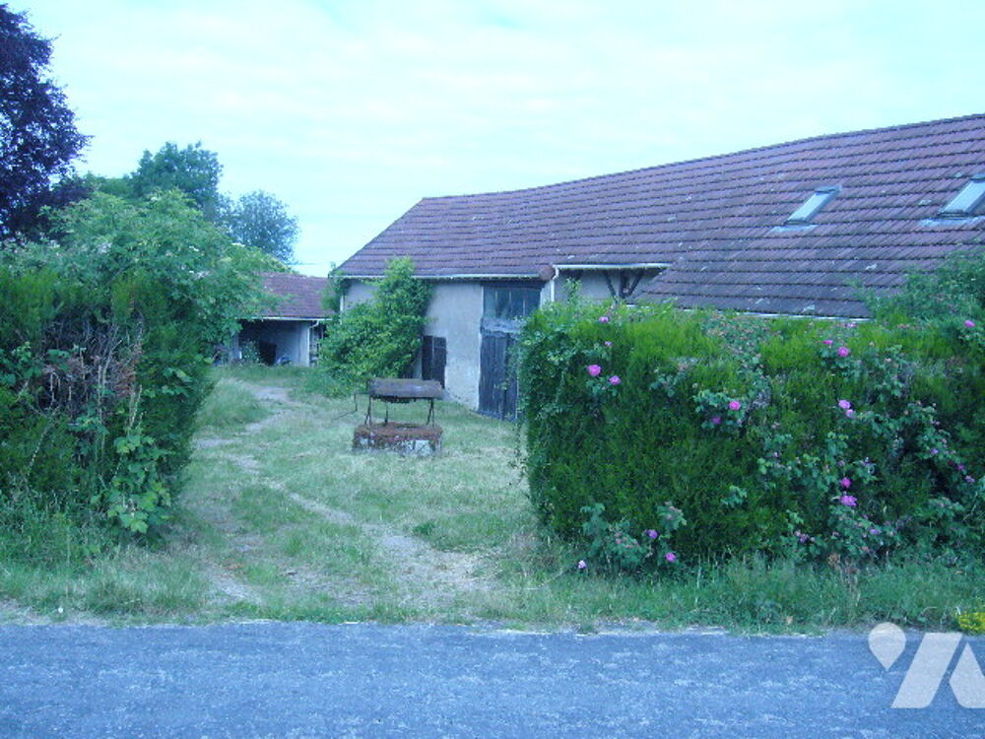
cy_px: 370
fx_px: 996
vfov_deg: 40.7
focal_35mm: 35
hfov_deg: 52.6
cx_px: 492
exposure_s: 1/1000
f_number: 5.6
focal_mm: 5.8
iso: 400
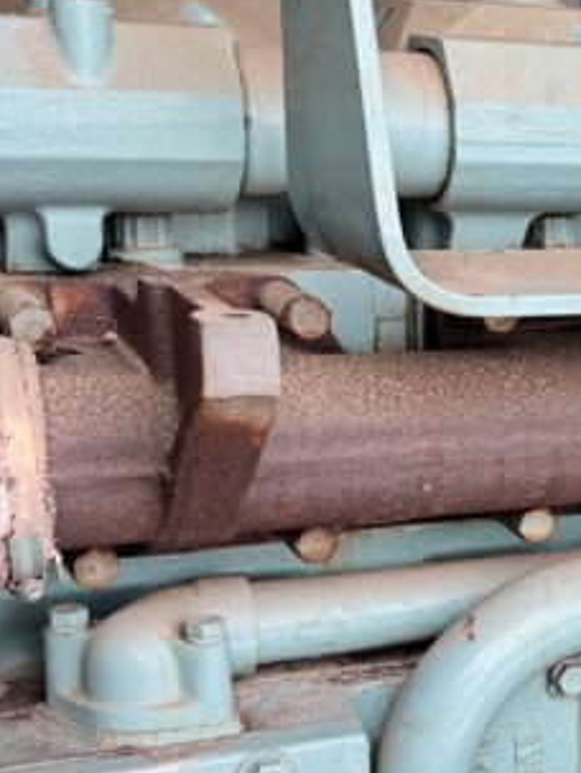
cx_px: 973
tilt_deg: -15.5
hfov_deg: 16.0
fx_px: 1809
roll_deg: -4.5
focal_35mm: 81
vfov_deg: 23.9
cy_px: 538
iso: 64
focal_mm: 6.76
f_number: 1.78
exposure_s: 1/260
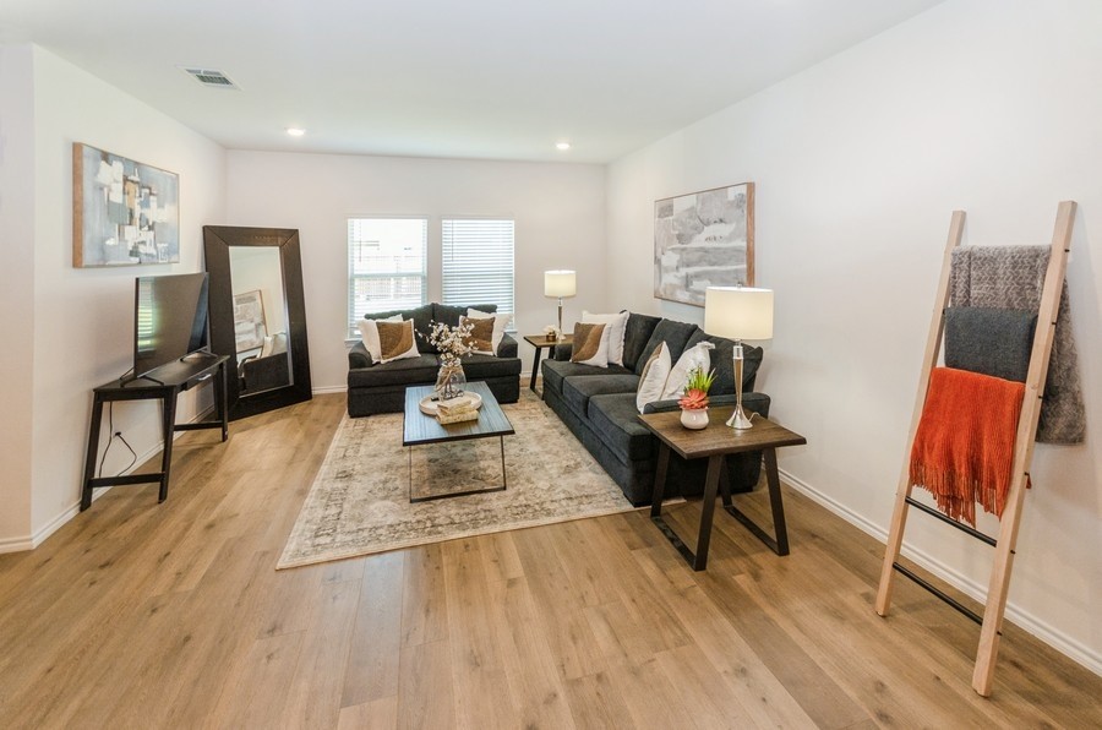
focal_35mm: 15
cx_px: 551
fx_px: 458
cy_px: 365
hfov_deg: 100.5
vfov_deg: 77.1
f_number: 4
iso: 640
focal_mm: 10
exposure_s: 1/60
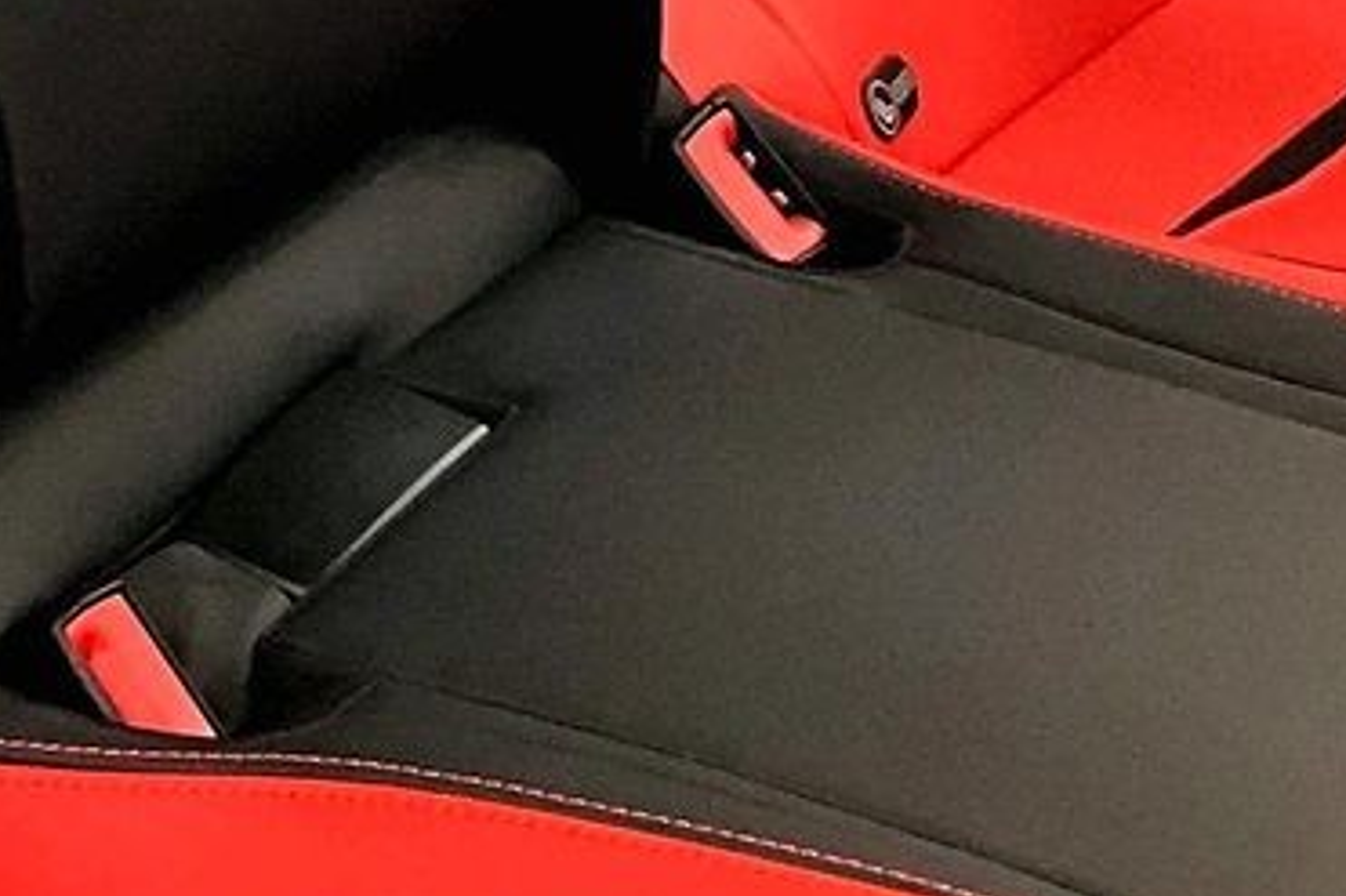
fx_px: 4858
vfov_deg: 9.6
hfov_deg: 15.0
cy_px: -1114
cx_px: -435
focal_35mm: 130
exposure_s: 1/30
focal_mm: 3
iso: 400
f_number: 1.8
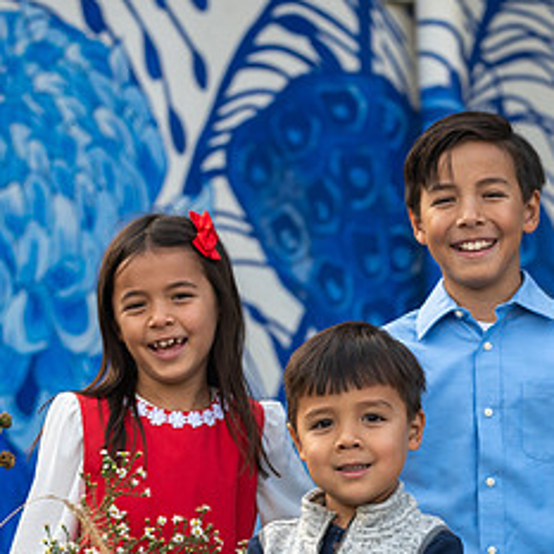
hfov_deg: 9.2
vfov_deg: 9.2
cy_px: 395
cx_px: 395
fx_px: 3440
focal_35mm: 190
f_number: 4.5
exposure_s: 1/250
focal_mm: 90
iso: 400
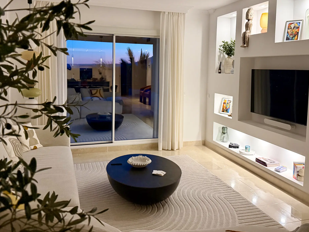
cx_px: 161
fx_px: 295
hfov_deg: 55.3
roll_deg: -0.5
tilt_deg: -3.7
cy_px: 90
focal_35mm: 33
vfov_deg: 42.7
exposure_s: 1/50
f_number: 1.78
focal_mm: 6.76
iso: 640
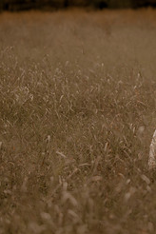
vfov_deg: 9.4
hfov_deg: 6.3
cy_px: 70
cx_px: 167
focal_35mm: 218
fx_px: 1417
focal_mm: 85
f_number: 1.4
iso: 200
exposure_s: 1/3200
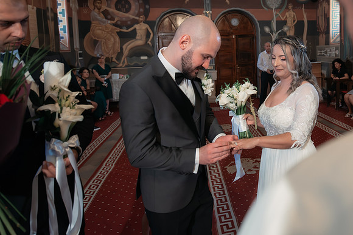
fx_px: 294
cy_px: 79
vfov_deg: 43.1
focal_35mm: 30
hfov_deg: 59.0
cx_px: 262
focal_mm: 20
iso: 3200
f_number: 2.8
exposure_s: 1/200
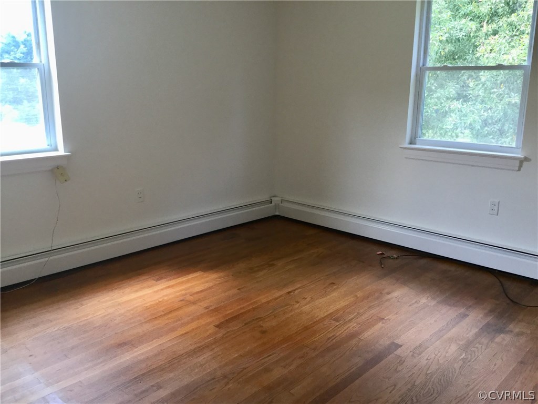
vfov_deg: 45.4
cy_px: 202
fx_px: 482
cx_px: 269
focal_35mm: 31
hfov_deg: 58.4
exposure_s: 1/30
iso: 25
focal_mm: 3.3
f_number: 2.4
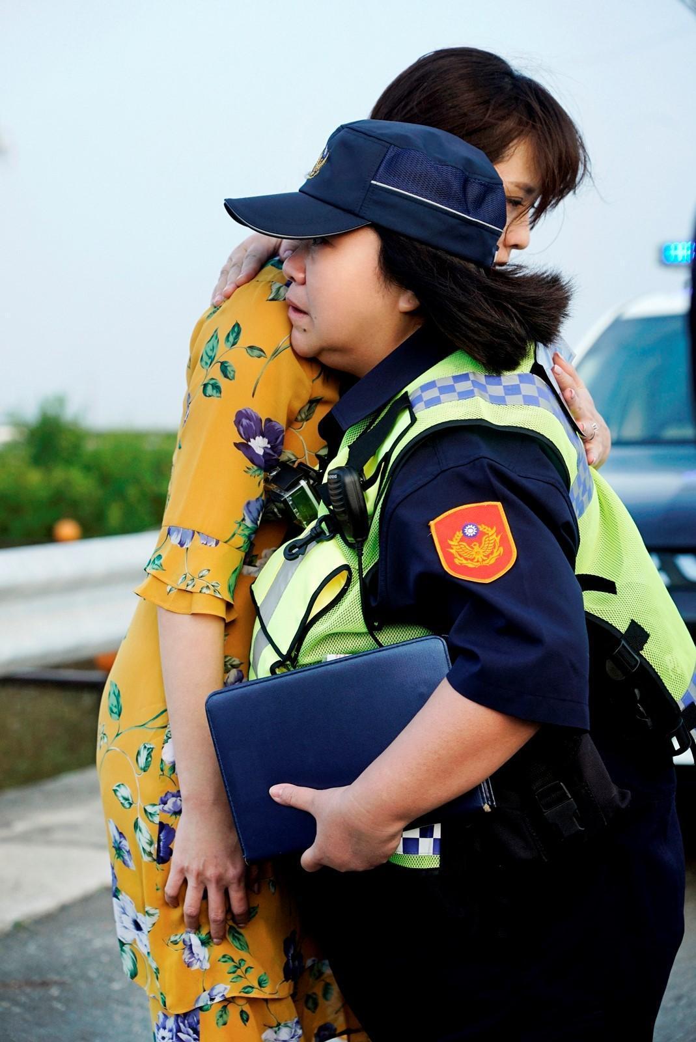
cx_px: 348
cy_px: 521
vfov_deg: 23.6
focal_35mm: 86
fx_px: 2490
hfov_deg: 15.9
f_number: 5
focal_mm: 86
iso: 100
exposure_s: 1/160
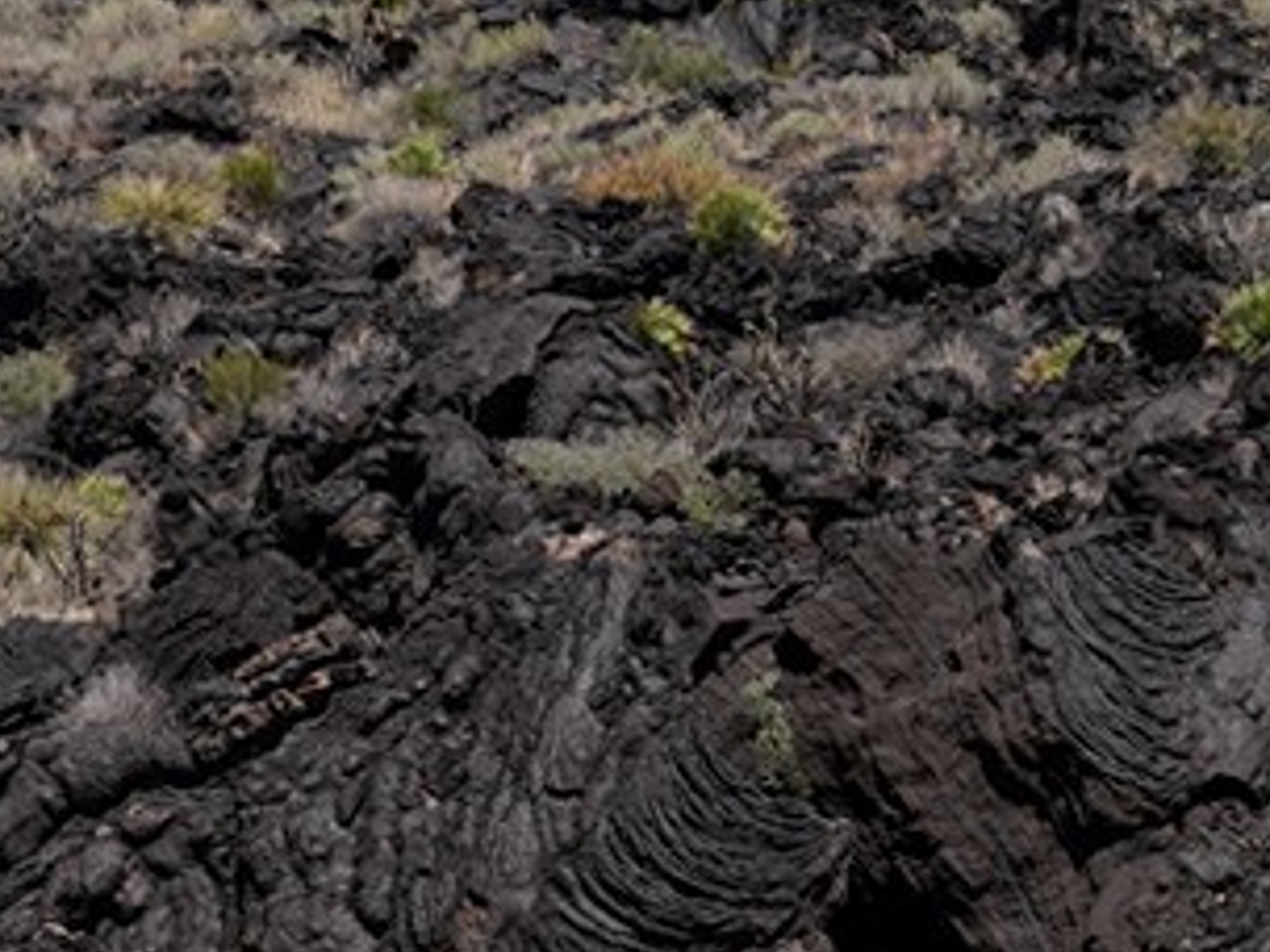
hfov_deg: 8.2
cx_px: 2164
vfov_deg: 6.3
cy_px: 17
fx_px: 8585
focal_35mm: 234
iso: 100
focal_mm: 37
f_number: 16
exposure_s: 1/100
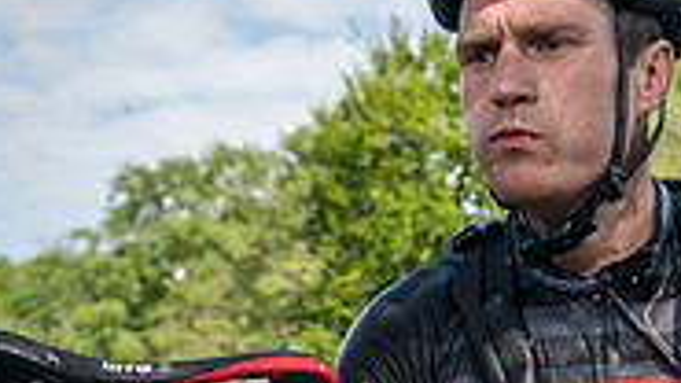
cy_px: 287
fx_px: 1751
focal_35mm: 97
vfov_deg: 12.4
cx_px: 753
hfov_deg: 20.9
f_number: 4
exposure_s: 1/3200
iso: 400
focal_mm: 28
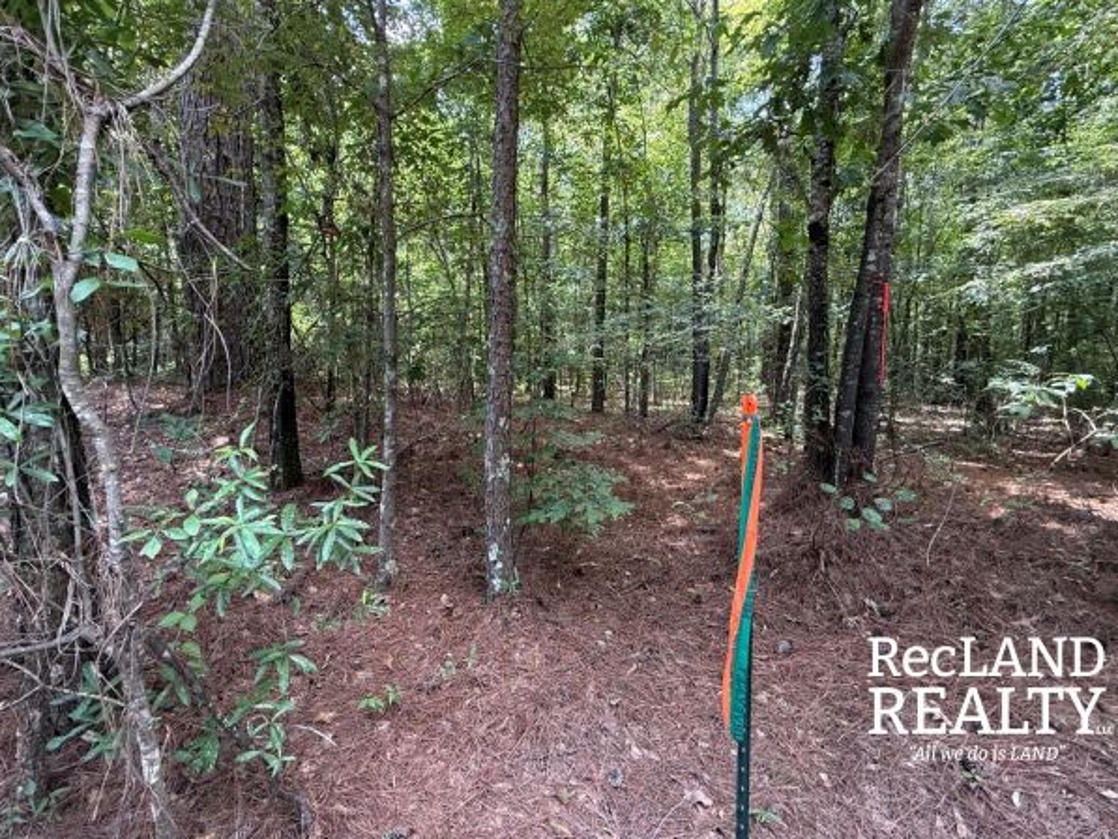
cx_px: 532
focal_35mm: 15
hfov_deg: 98.1
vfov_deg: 81.7
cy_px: 403
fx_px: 485
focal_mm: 2.22
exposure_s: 1/99
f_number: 2.2
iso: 160
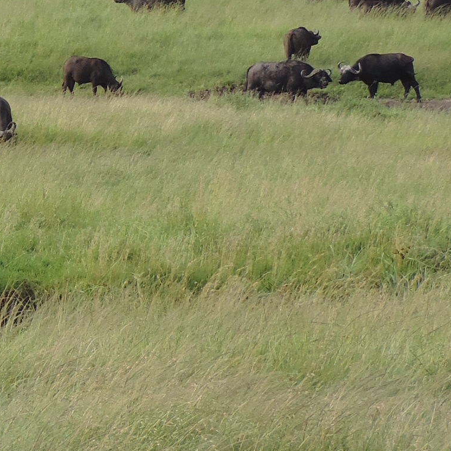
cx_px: -462
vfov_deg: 5.4
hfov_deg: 5.3
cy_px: 70
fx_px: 4746
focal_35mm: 322
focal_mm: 15.1
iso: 80
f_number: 4
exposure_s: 1/200
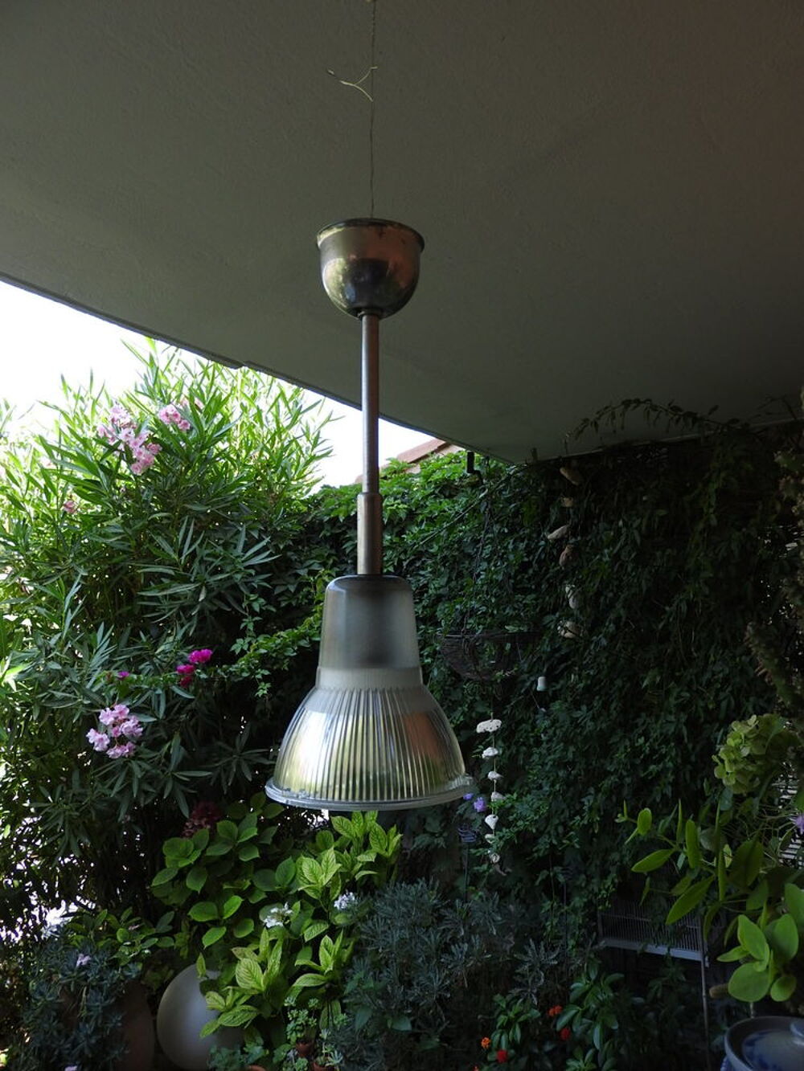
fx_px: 743
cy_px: 536
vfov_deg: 71.6
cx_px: 402
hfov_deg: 56.8
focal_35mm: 24
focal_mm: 4.3
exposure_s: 1/160
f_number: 3.3
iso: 100
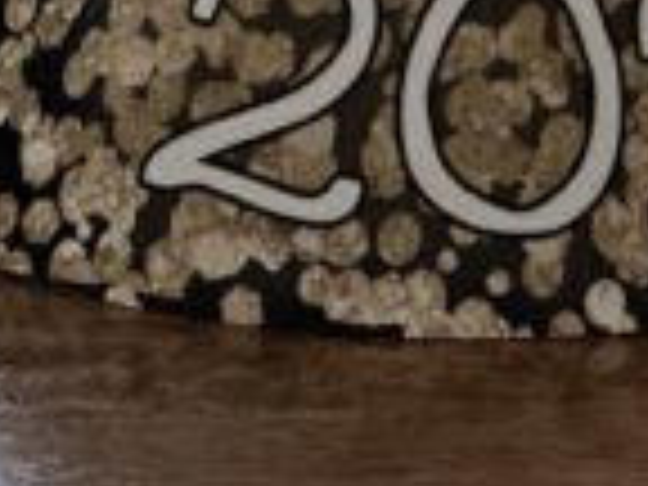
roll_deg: -2.1
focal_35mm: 411
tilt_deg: -12.4
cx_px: 1386
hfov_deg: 4.7
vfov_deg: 3.6
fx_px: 7694
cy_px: -482
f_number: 2.8
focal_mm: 9
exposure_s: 1/121
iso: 200
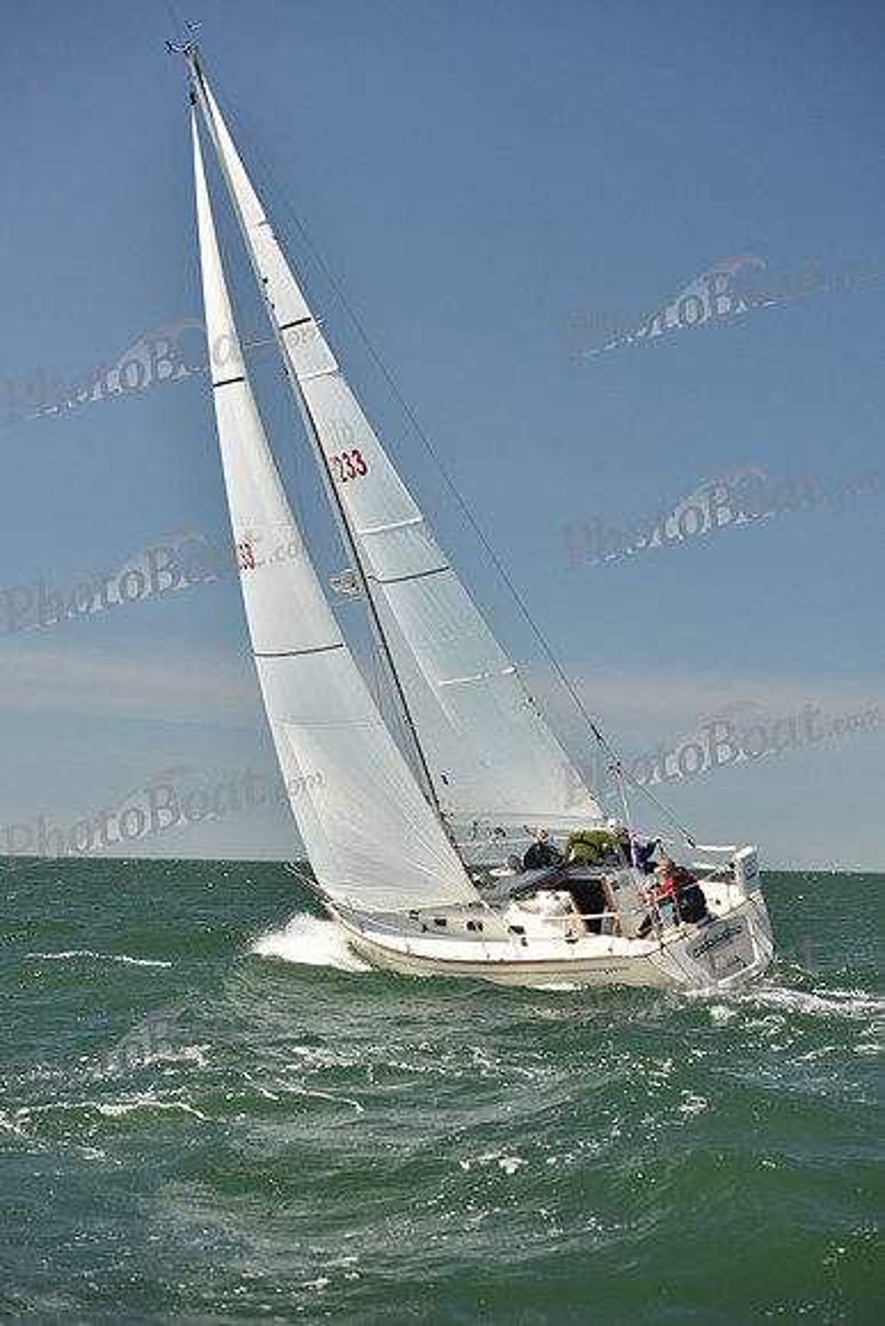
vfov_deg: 28.8
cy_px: 663
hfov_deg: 19.5
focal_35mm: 70
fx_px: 2580
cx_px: 442
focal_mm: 70
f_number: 4.5
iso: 250
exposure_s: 1/800
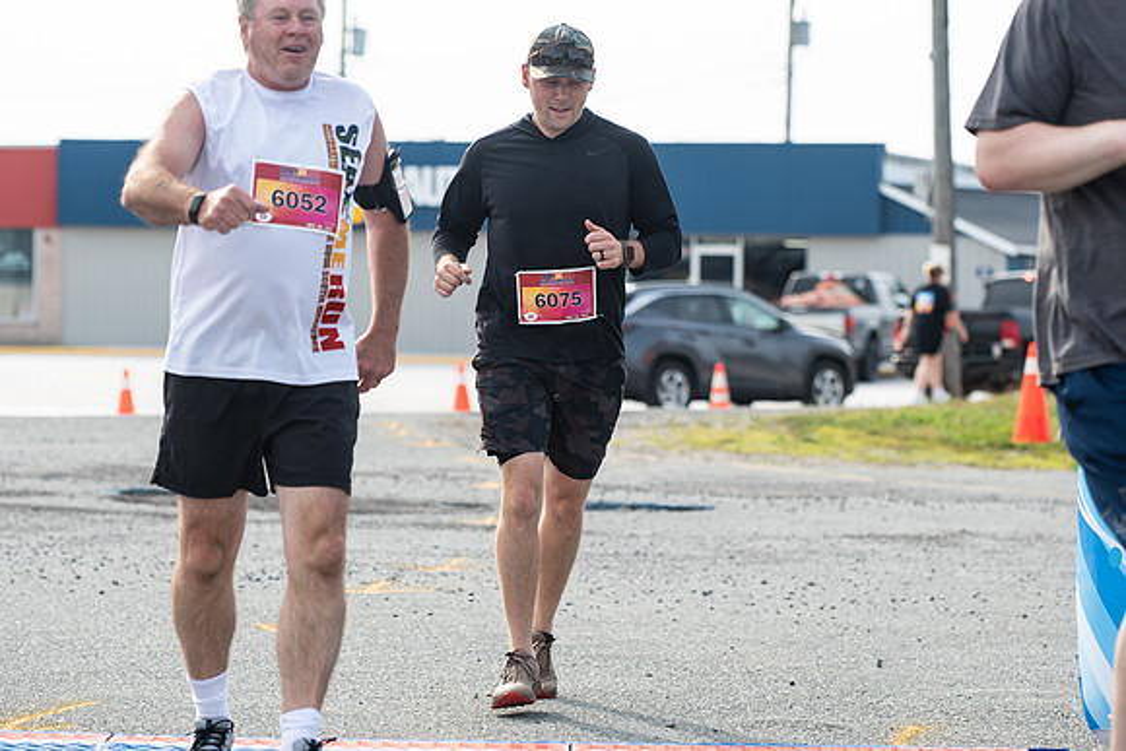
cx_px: 563
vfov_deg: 9.5
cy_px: 236
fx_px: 4507
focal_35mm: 144
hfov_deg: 14.2
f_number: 4.5
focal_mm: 105
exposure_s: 1/1000
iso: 250
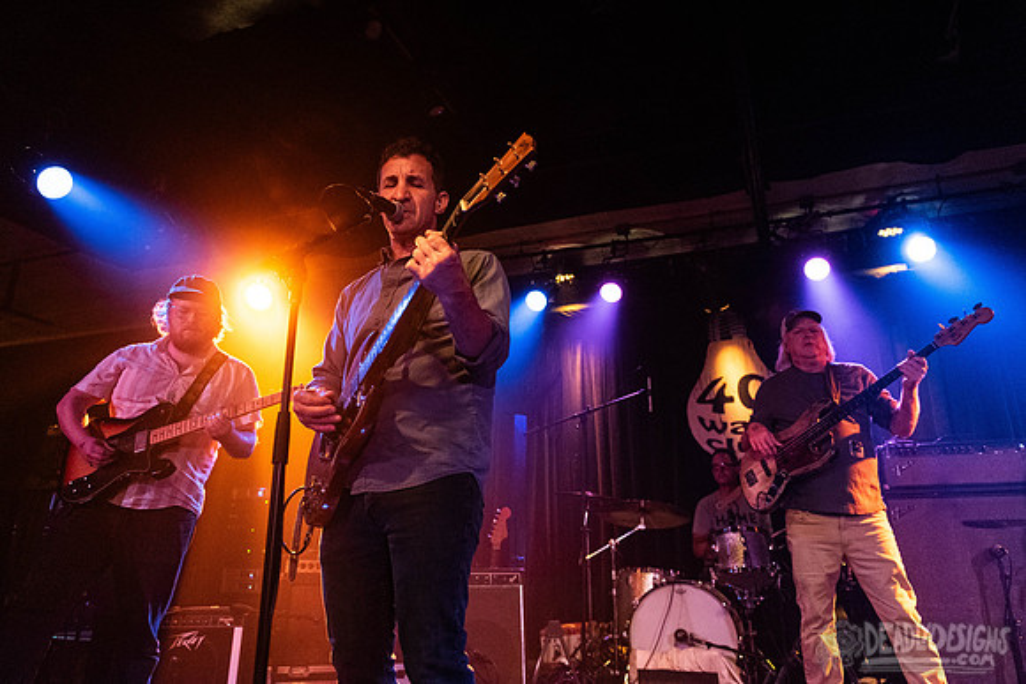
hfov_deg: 68.0
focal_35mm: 27
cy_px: 304
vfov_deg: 48.4
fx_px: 760
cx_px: 501
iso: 3200
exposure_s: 1/100
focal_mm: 24
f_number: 3.2
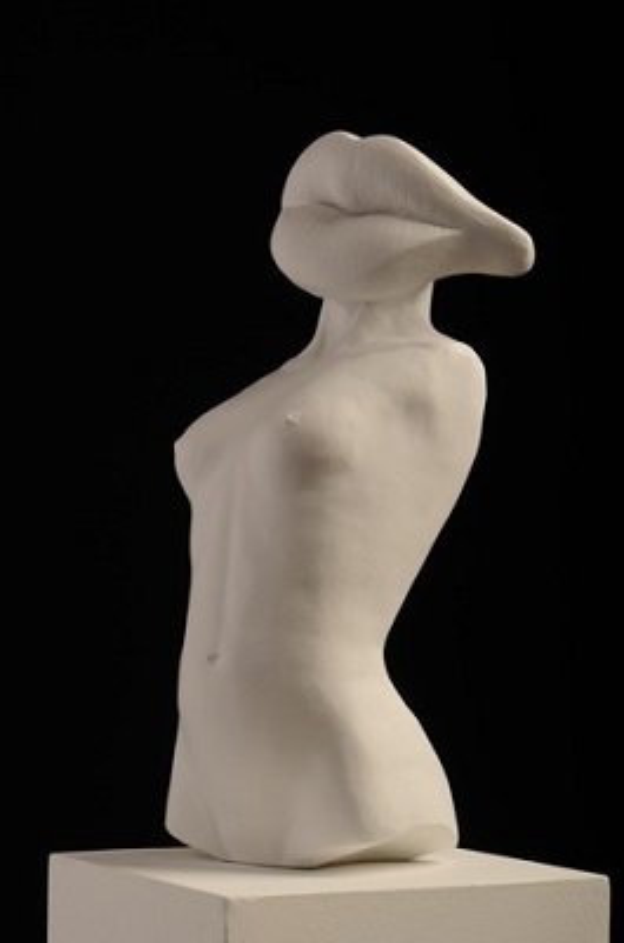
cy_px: 472
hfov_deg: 13.0
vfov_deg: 19.5
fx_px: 2742
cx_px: 312
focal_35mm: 105
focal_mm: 105
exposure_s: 1/200
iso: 200
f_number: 18
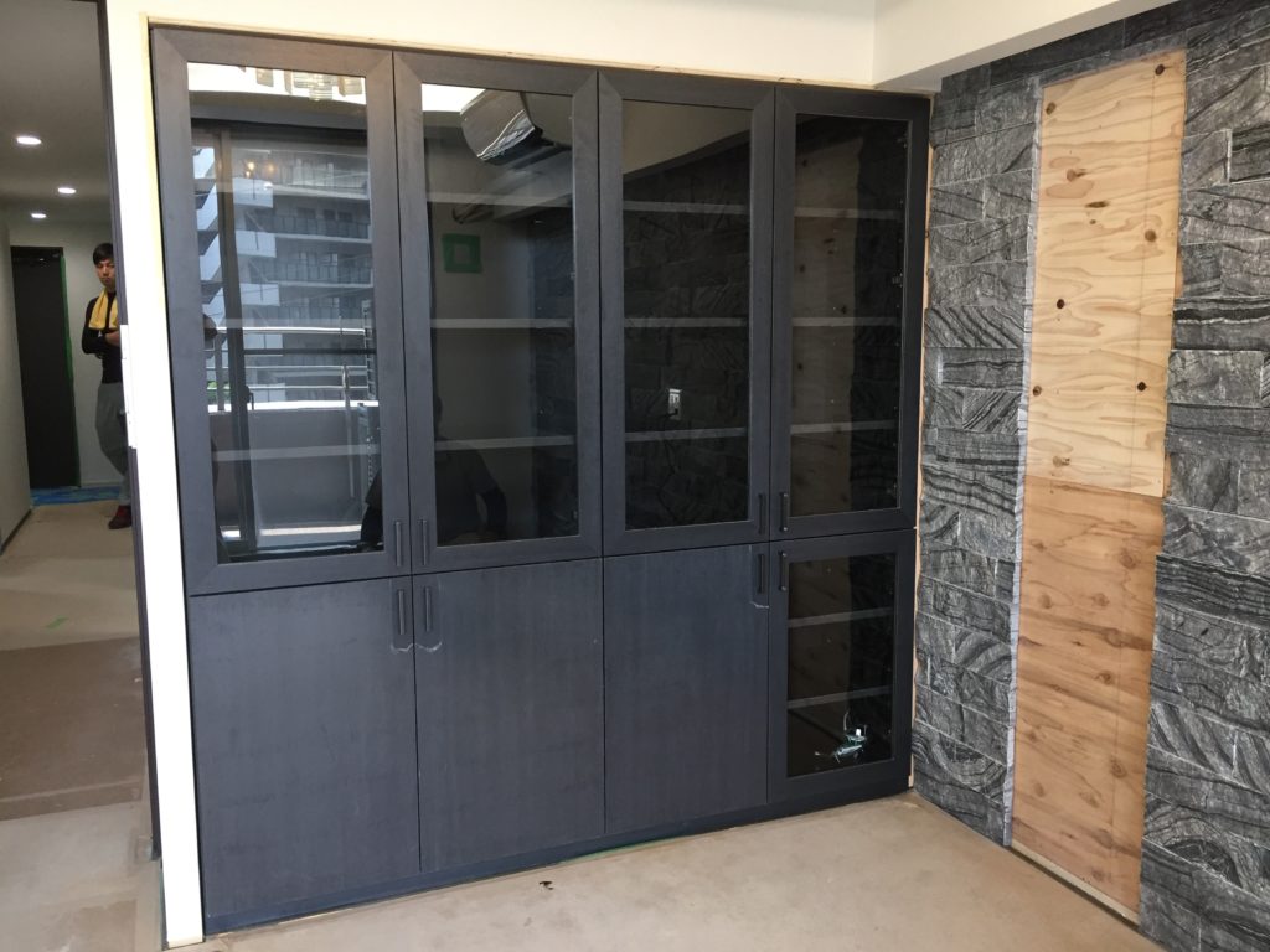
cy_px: 476
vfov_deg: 48.2
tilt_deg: -7.4
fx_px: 1064
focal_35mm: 29
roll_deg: -0.9
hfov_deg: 61.7
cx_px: 635
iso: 50
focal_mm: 4.15
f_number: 2.2
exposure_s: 1/30
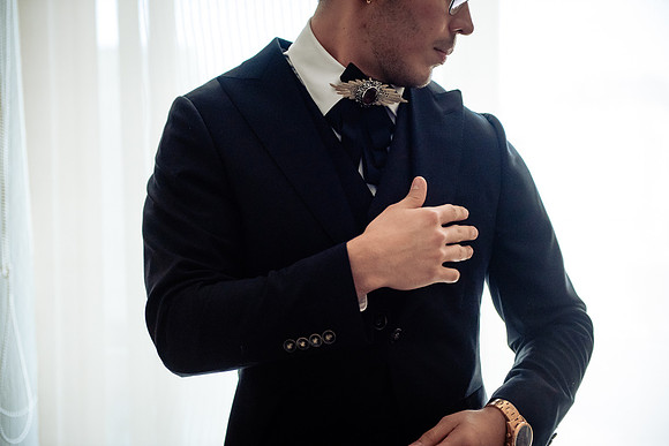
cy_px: 223
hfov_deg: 28.8
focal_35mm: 70
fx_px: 1301
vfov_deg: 19.5
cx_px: 334
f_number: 2.8
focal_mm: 70
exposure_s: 1/400
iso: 2000
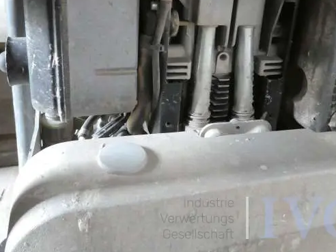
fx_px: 379
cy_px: 75
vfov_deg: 36.3
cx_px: 201
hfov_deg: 47.6
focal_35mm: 39
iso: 1600
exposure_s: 1/30
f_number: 3.3
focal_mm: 4.3
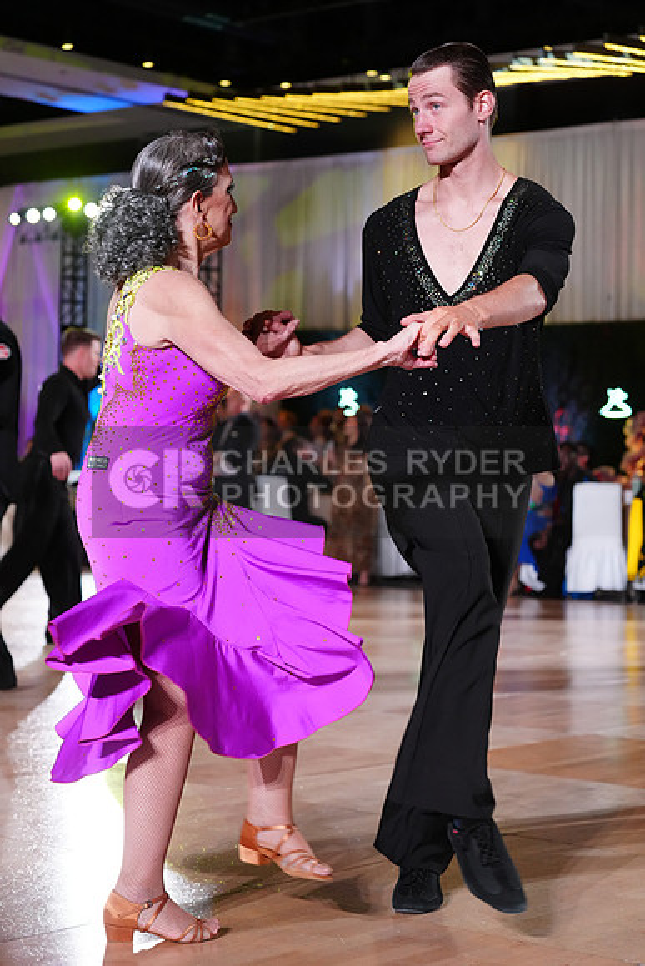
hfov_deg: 19.5
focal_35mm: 70
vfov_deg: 28.8
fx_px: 1880
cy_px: 483
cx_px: 322
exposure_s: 1/320
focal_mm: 70
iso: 3200
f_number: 4.5
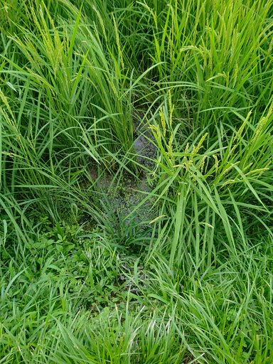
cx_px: 136
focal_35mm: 34
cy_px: 182
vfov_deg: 54.0
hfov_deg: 41.8
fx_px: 358
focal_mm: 5.58
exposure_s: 1/60
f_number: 2.8
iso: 100
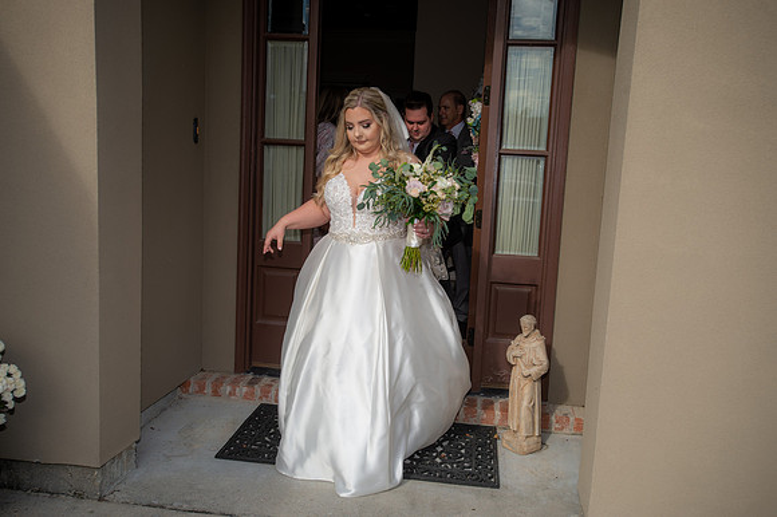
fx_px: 690
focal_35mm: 32
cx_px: 388
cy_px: 258
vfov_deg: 41.1
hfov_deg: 58.7
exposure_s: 1/320
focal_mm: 32
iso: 64
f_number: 5.6
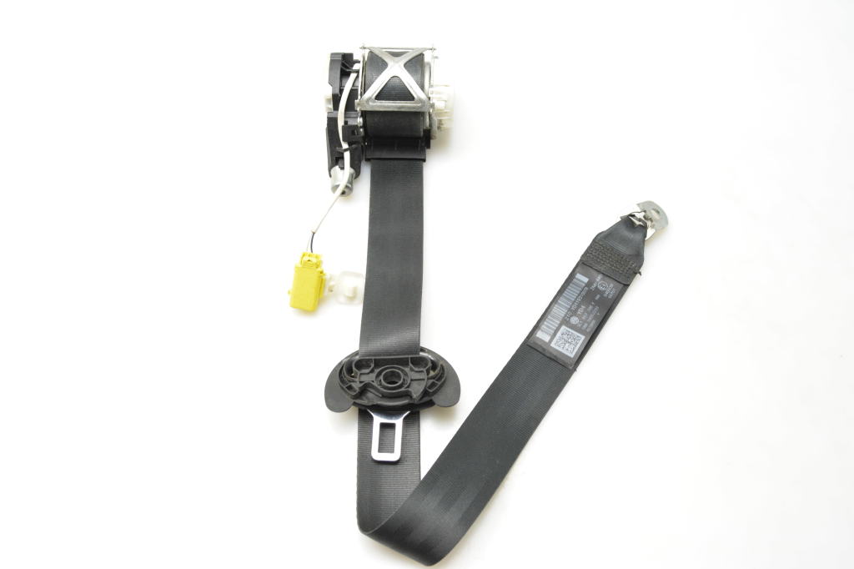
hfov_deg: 57.2
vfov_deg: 39.9
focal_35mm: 33
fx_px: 783
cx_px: 427
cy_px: 284
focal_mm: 22
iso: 2000
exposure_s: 1/200
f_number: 7.1
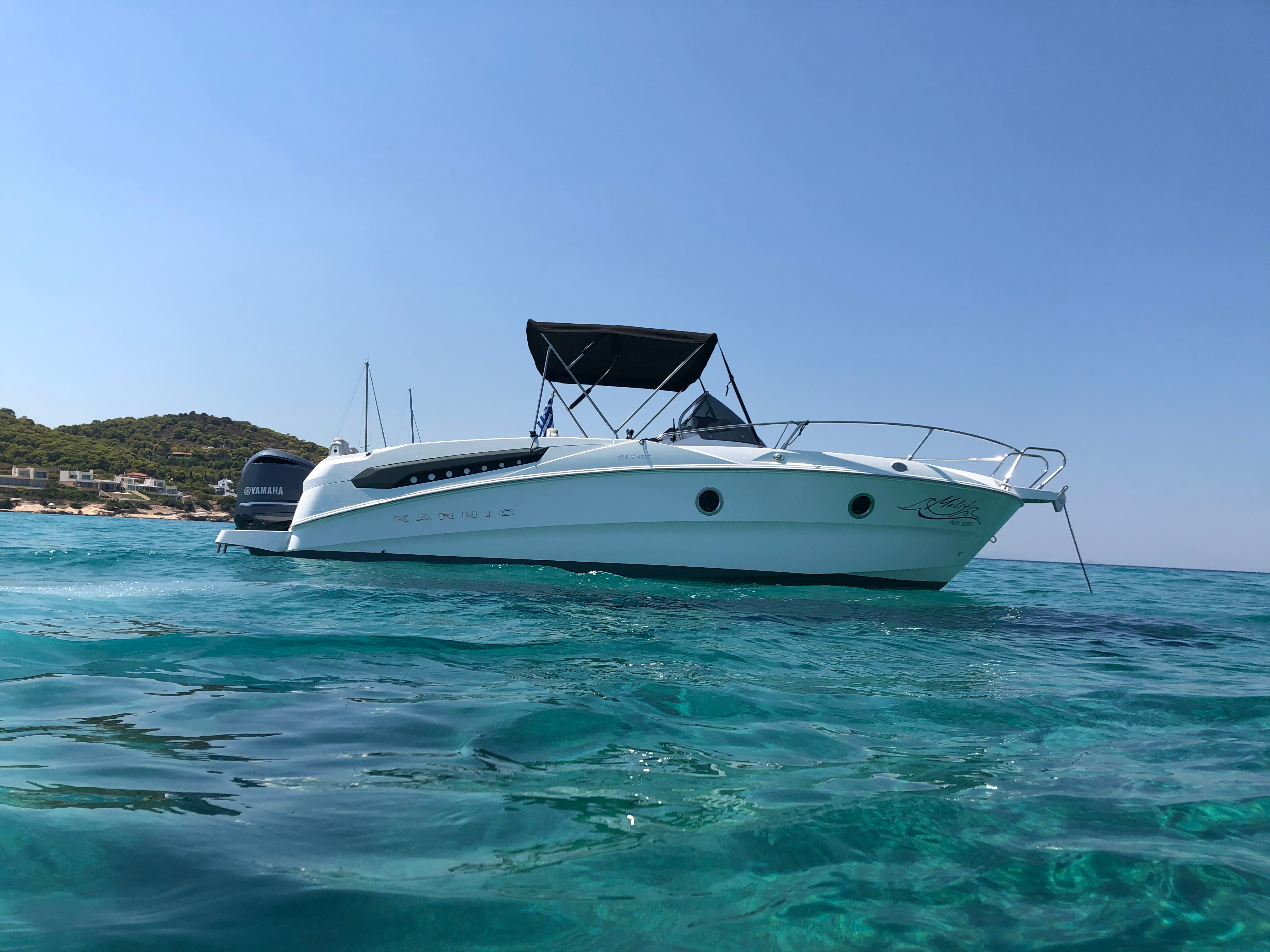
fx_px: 1027
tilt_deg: -0.2
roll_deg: -1.9
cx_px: 635
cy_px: 476
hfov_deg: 63.4
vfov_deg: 49.7
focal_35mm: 28
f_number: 1.8
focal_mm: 4
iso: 20
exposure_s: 1/2825
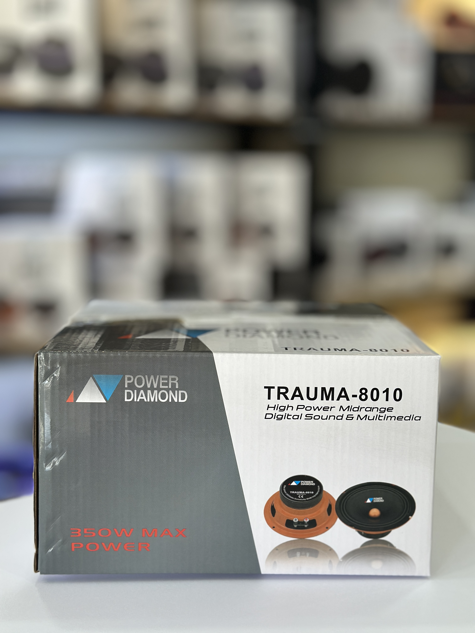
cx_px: 238
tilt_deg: -9.9
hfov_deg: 30.3
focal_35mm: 48
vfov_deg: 39.7
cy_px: 316
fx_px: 878
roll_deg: -1.8
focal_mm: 6.86
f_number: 1.78
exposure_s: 1/273
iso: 80
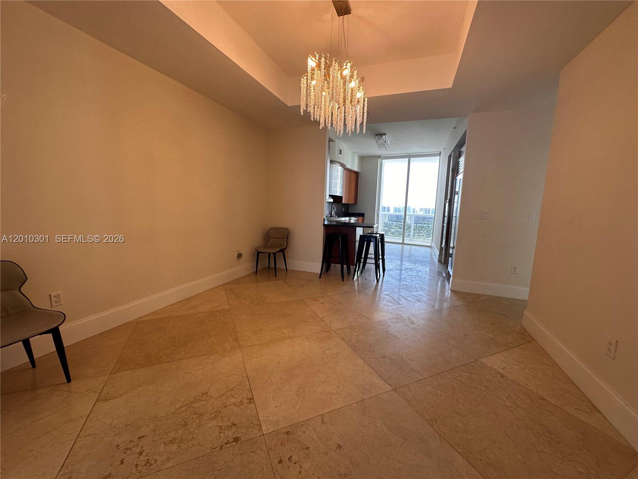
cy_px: 240
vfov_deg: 85.7
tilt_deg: -6.2
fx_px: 258
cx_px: 319
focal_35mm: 14
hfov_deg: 102.1
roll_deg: -2.1
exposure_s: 1/120
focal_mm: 2.22
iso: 125
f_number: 2.2
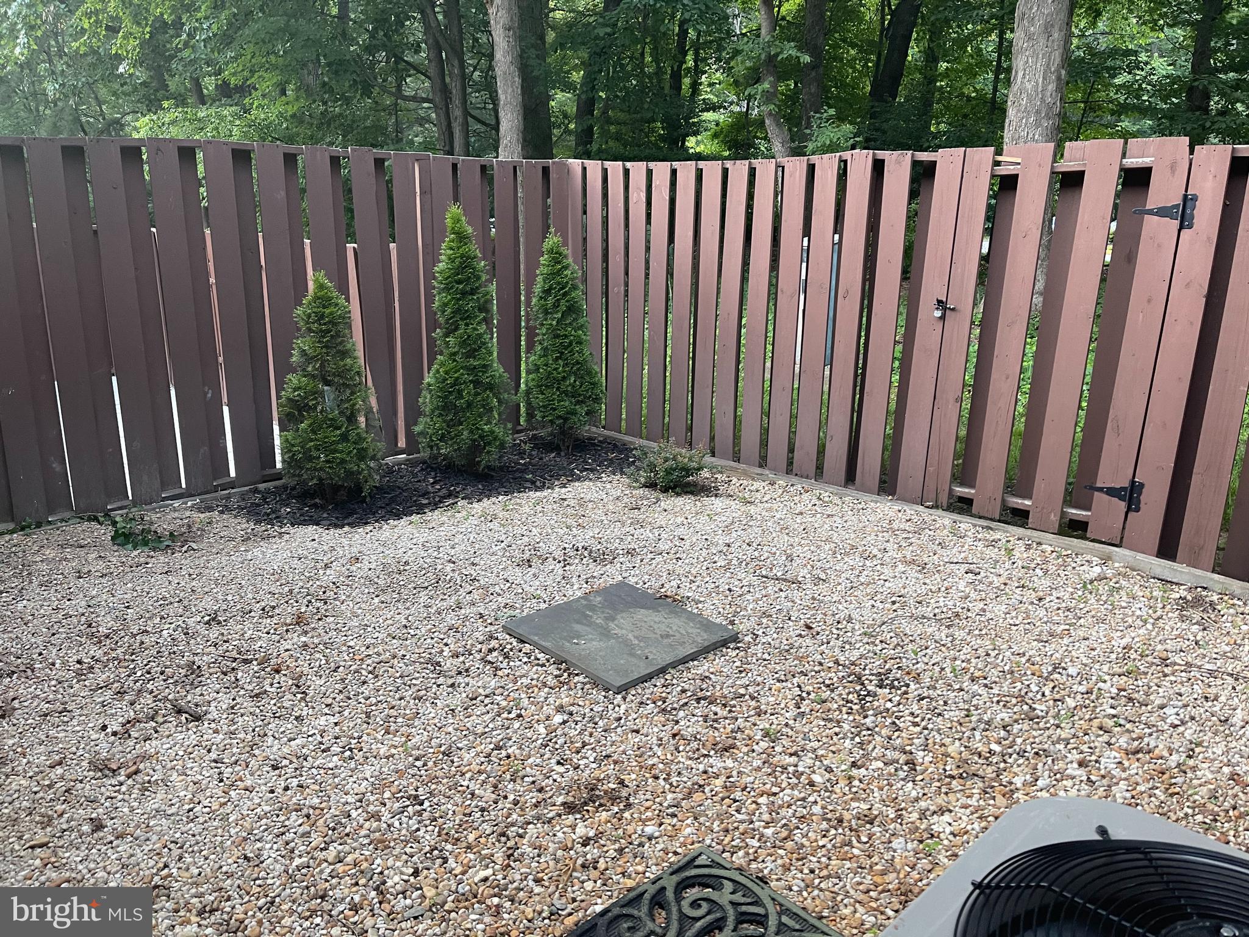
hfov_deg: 67.3
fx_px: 938
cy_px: 468
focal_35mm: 26
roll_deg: -0.4
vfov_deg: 53.1
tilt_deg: -13.8
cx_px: 624
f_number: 1.6
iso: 160
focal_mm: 5.1
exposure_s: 1/60
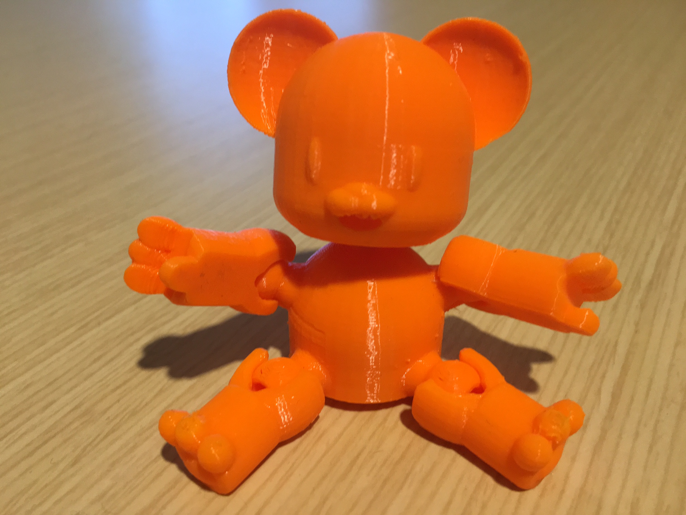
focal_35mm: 29
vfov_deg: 48.2
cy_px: 258
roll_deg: +1.0
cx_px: 343
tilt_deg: -30.1
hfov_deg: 61.7
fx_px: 575
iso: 125
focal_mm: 4.15
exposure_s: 1/30
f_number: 2.2
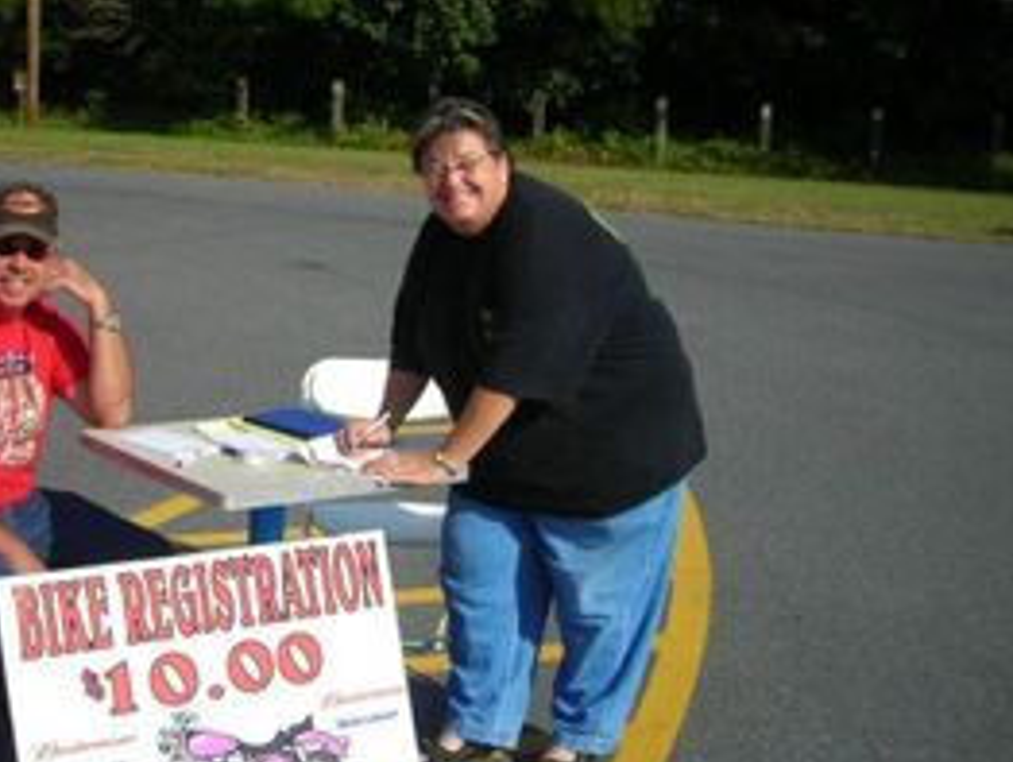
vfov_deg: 25.2
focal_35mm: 58
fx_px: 1699
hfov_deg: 32.5
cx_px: 244
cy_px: 267
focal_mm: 6.3
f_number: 6.4
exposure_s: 1/204
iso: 50
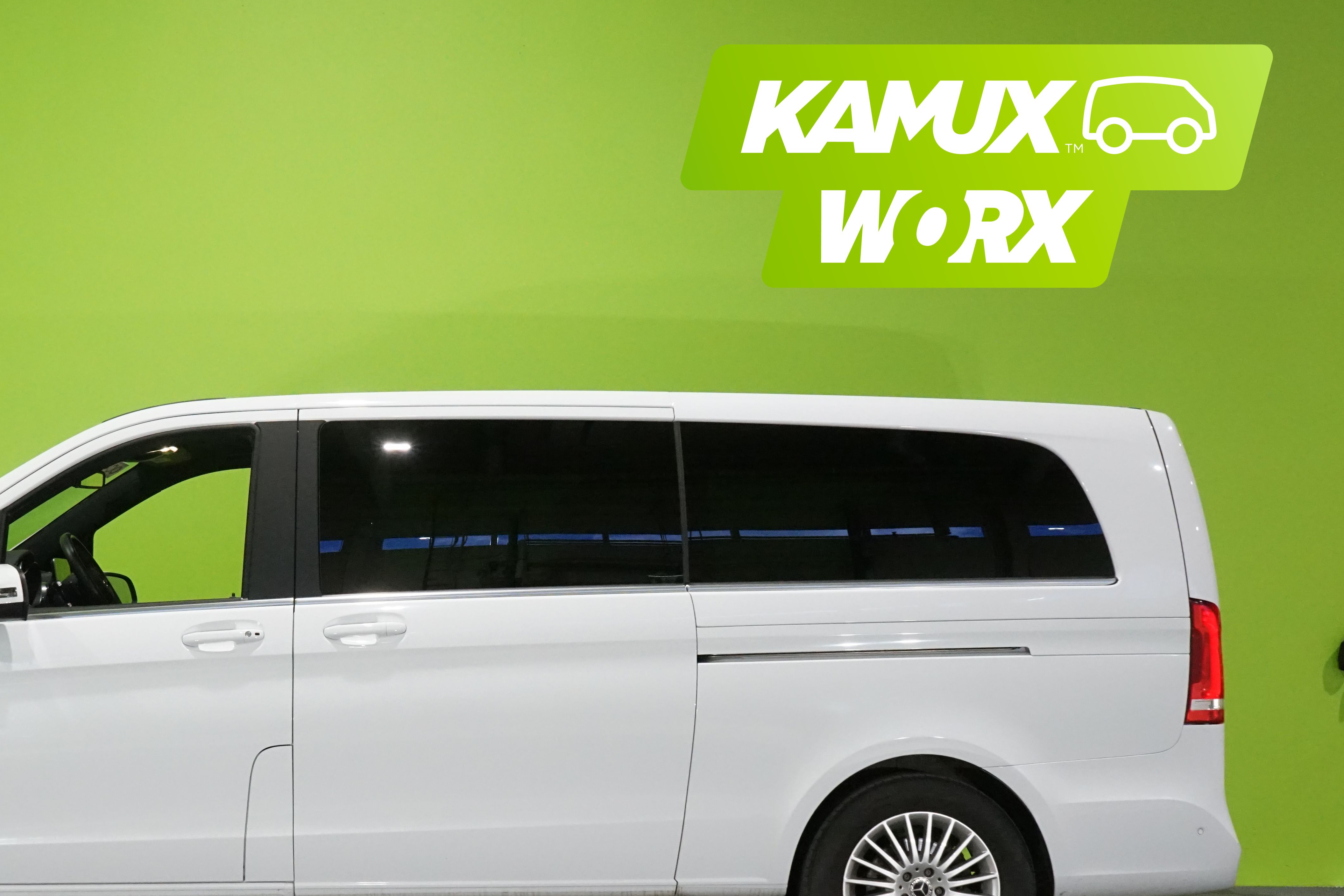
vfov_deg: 24.9
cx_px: 404
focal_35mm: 54
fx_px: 2016
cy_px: 612
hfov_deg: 36.3
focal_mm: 38
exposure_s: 1/80
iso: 6400
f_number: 13
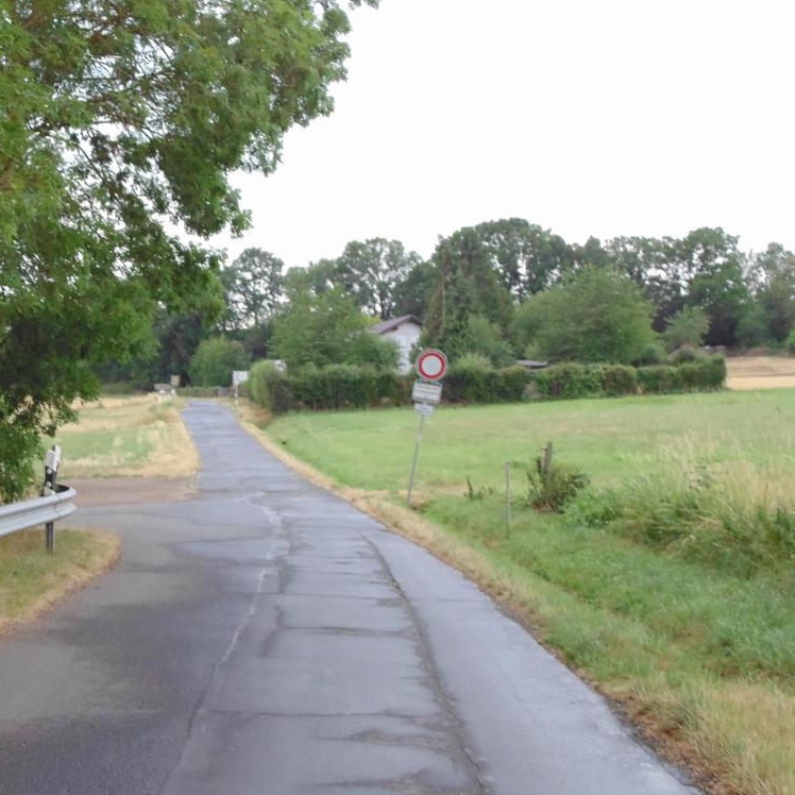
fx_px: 1585
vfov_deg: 28.2
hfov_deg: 28.0
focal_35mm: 61
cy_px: 407
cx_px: 286
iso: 320
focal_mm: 7.7
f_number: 3.5
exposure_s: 1/125
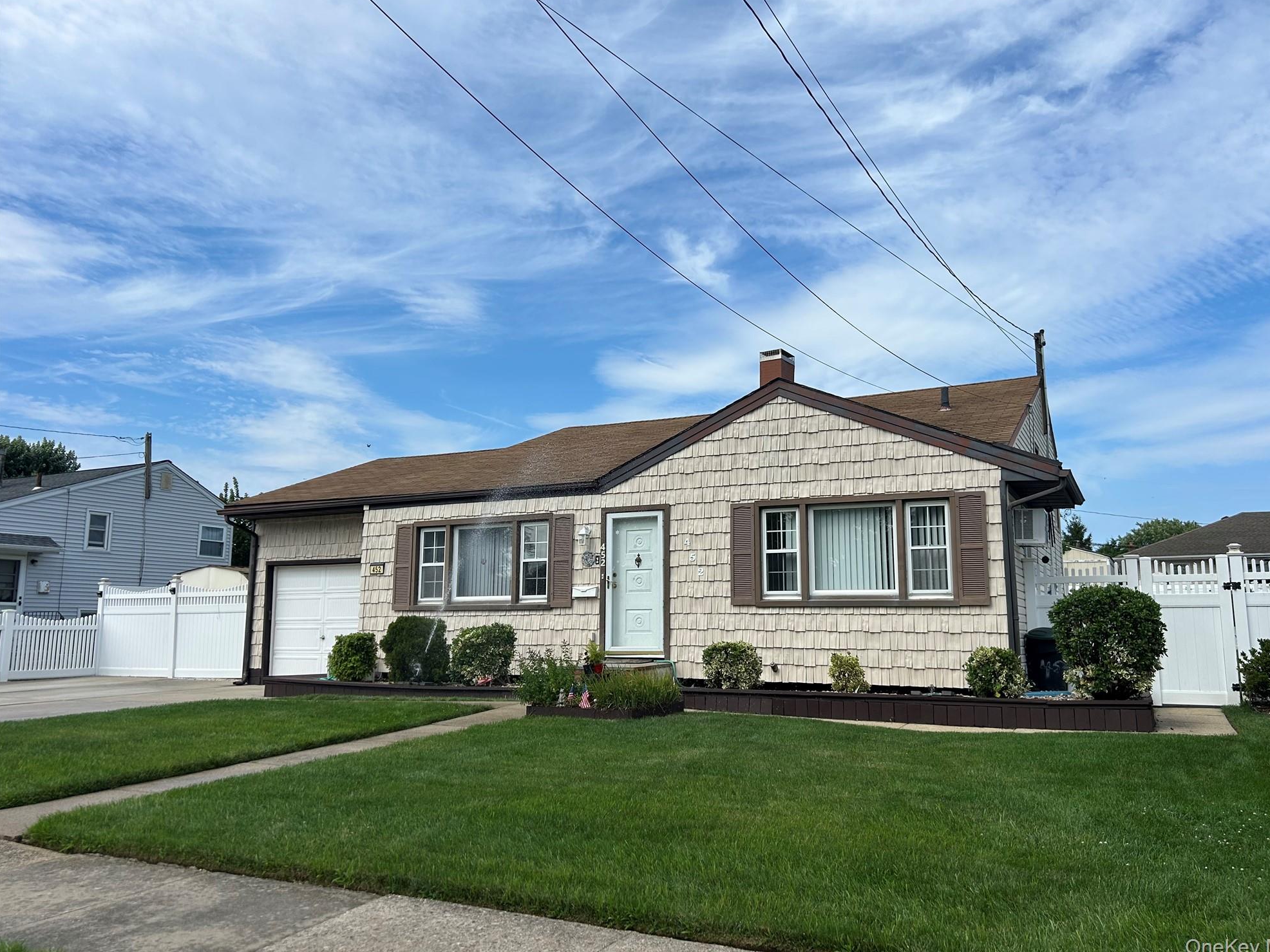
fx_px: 991
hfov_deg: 65.3
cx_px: 657
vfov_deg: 51.4
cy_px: 468
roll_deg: +0.5
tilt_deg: +8.2
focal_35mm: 27
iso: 50
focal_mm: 5.7
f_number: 1.5
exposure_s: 1/5319
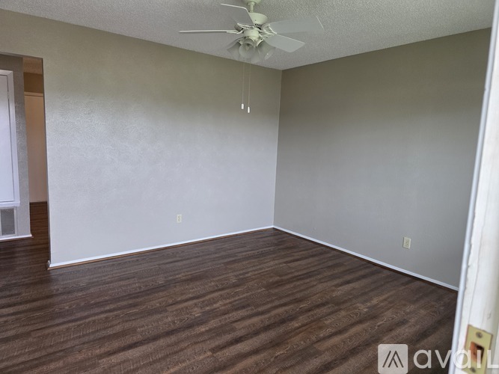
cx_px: 250
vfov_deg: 58.9
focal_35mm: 23
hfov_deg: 73.9
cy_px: 187
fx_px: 331
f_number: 1.7
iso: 200
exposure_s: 1/180
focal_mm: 6.3
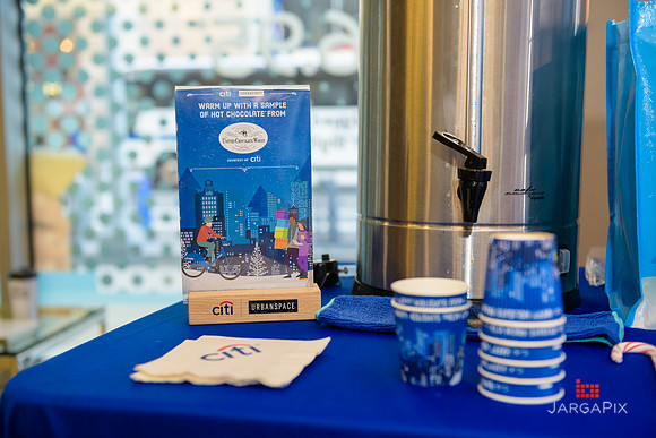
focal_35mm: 44
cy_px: 219
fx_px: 802
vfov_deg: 30.5
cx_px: 328
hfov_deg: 44.5
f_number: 3.2
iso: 800
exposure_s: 1/125
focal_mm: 44
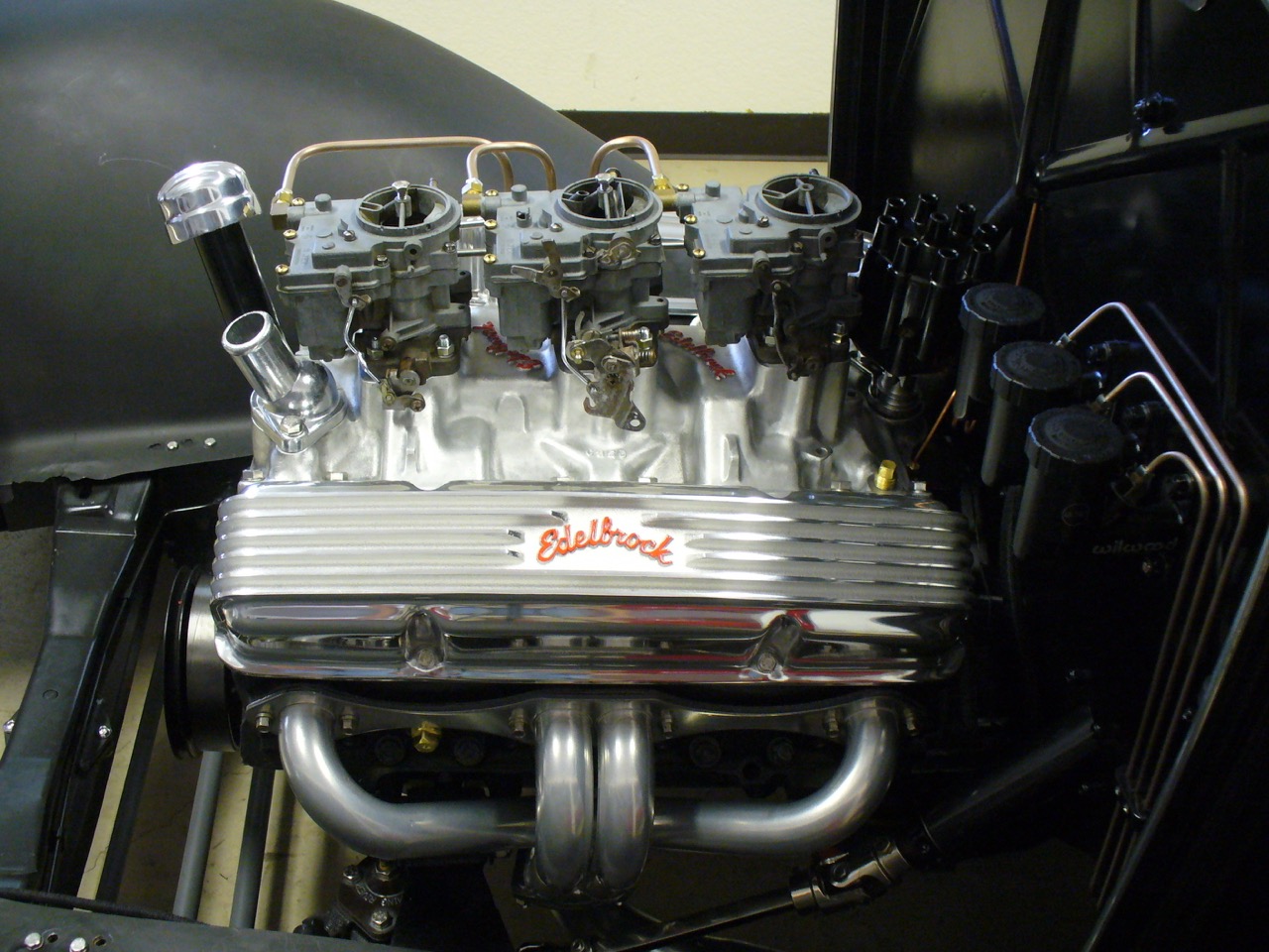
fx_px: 1356
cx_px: 634
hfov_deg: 50.1
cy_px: 476
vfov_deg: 38.7
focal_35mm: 37
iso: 200
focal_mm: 6.1
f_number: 2.8
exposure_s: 1/13
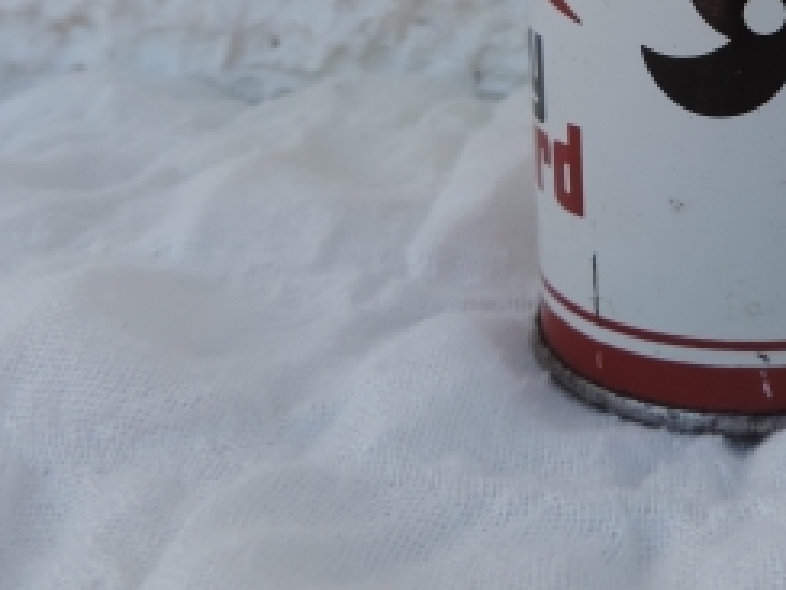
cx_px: 767
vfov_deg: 23.6
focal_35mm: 59
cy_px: -16
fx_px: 1340
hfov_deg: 30.6
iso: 80
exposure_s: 1/400
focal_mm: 4.3
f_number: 3
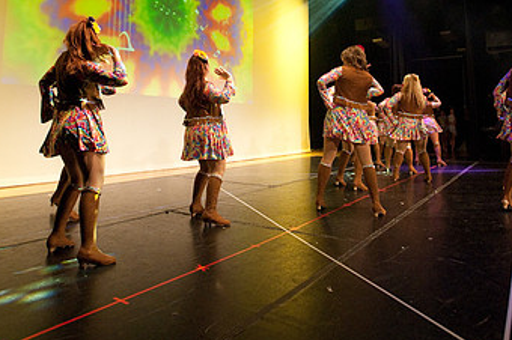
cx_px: 236
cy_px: 74
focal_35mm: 29
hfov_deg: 63.6
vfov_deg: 43.1
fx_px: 412
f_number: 4
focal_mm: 17
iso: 3200
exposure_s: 1/200
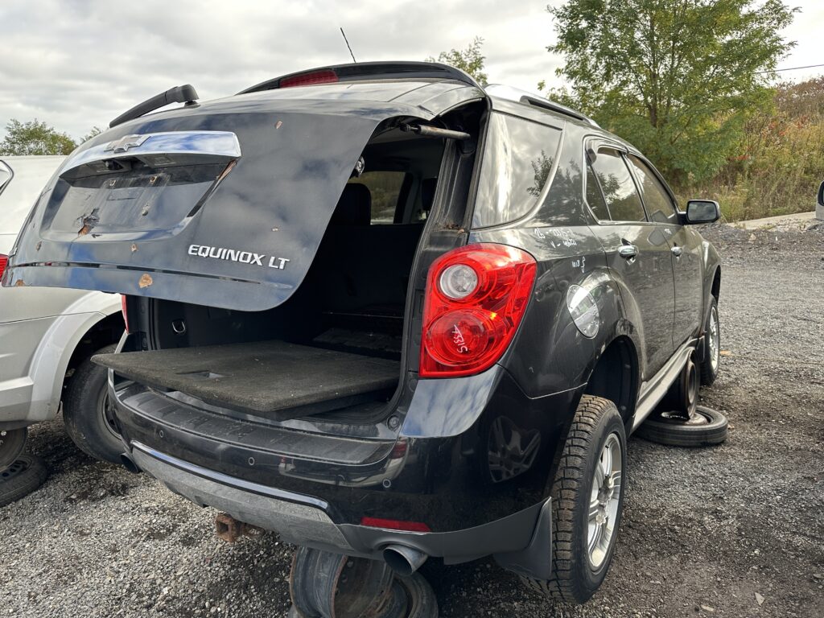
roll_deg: +2.7
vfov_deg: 56.8
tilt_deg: -11.7
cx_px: 412
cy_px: 309
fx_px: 571
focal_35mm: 24
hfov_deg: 71.6
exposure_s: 1/623
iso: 80
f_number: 1.78
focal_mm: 6.86
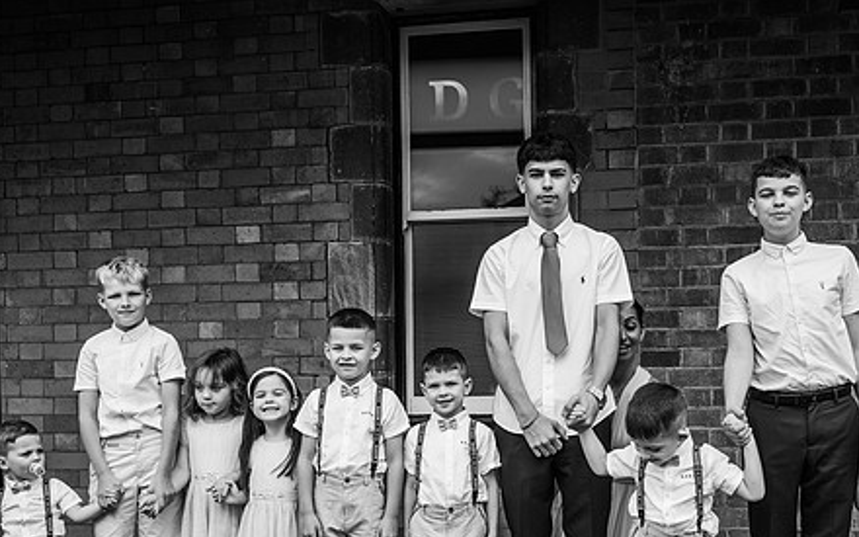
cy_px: 375
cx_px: 474
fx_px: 1100
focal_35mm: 47
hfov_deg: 42.6
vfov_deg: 27.2
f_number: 4.5
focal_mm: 35
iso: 100
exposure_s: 1/500
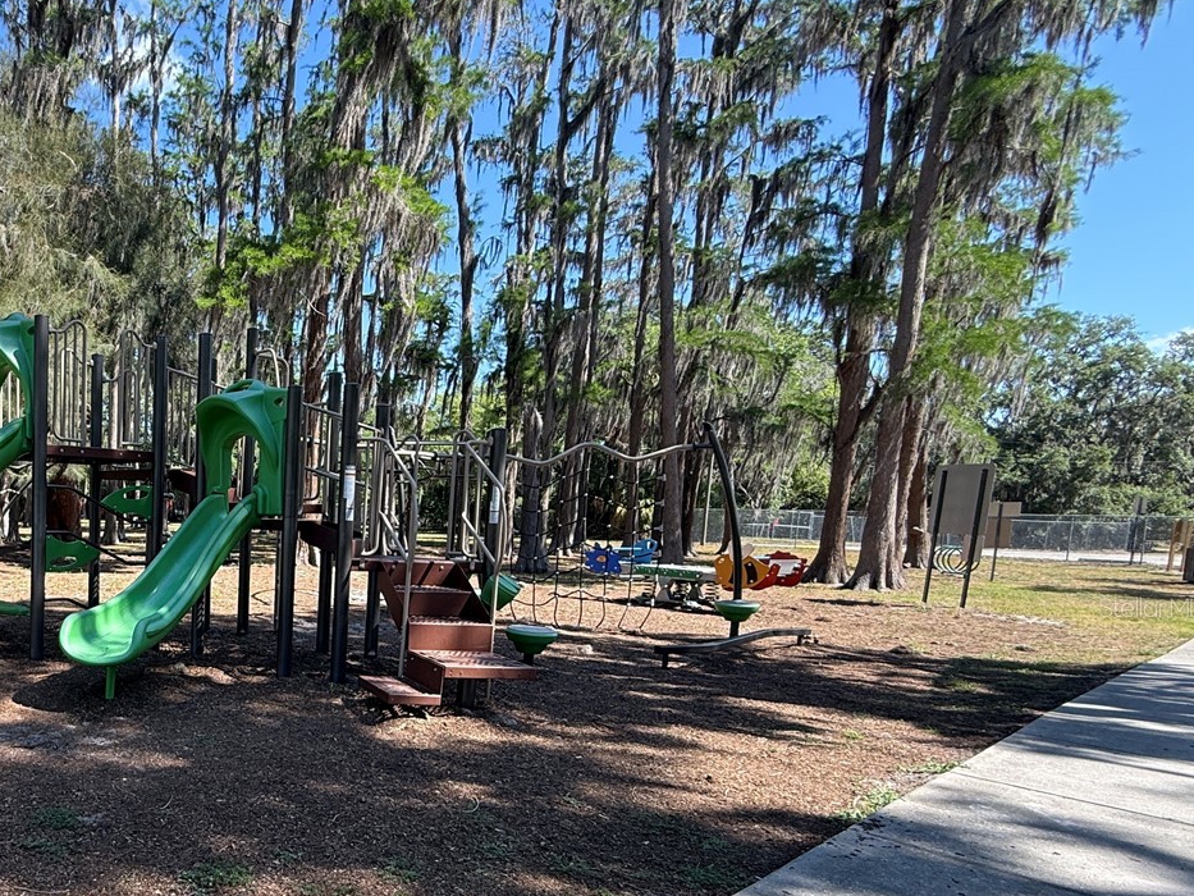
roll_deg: -1.2
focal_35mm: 24
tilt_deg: -5.7
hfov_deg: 63.6
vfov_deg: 55.5
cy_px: 607
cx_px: 196
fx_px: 828
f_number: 2.2
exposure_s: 1/326
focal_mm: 2.22
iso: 50
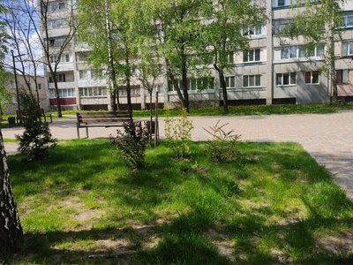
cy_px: 132
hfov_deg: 67.3
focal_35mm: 26
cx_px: 176
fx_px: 265
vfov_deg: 53.1
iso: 100
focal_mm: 4.74
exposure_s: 1/891
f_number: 1.79
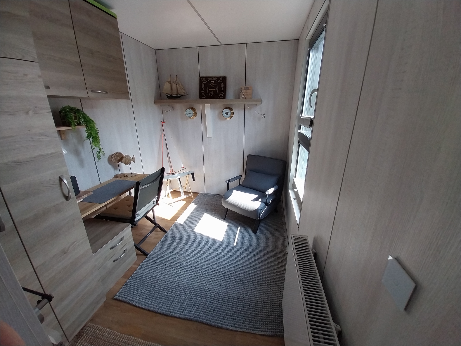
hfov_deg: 106.2
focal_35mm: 13
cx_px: 230
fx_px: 173
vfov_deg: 89.9
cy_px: 173
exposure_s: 1/100
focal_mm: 1.13
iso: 100
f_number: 2.2
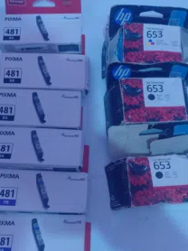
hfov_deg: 39.6
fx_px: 261
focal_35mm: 36
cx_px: 100
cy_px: 179
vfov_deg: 49.9
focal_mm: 4.69
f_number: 1.8
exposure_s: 1/50.1
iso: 400
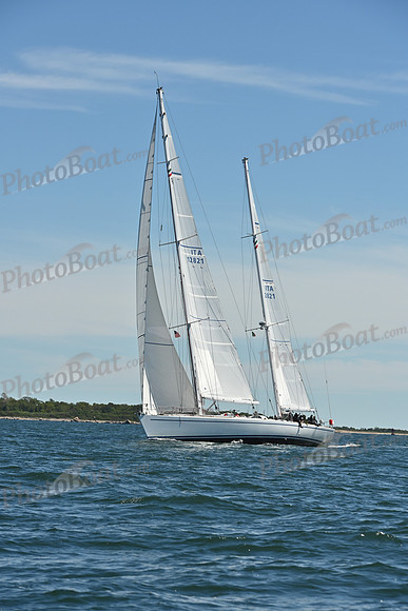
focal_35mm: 125
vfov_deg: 16.4
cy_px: 306
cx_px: 204
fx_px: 2124
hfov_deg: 11.0
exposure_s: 1/2000
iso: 320
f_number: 8
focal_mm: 125
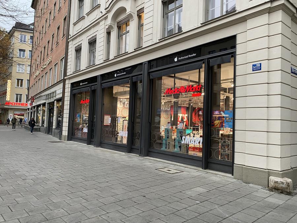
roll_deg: -2.5
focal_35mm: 26
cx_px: 148
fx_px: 223
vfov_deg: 53.1
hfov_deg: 67.3
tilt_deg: +2.8
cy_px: 112
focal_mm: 4.25
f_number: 1.8
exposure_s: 1/90
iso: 125
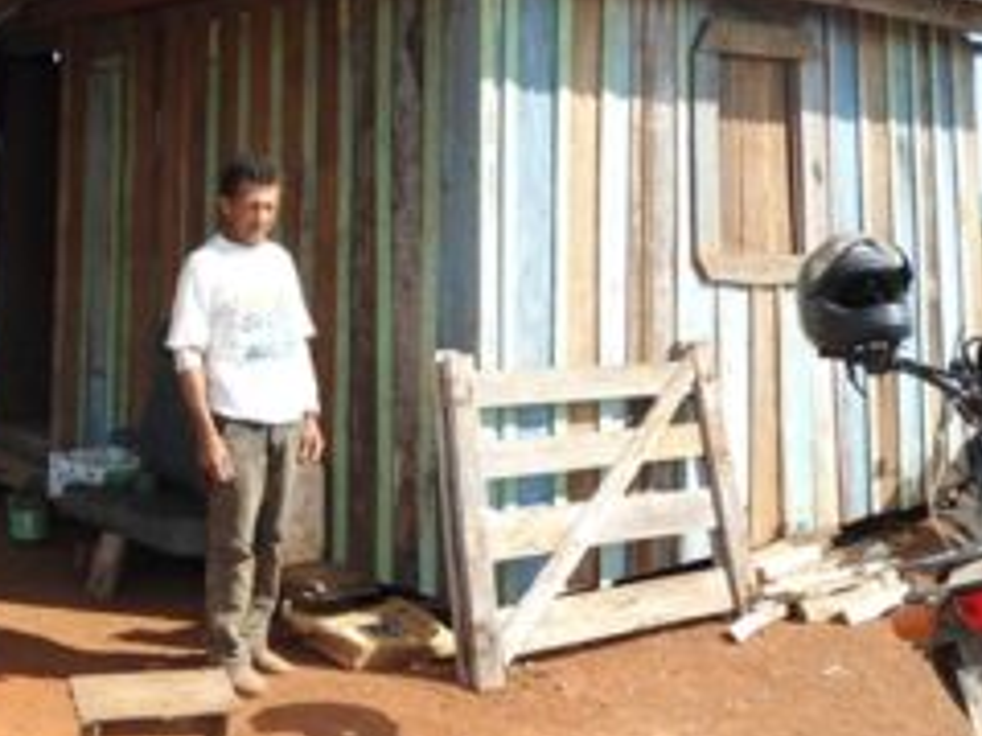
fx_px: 1389
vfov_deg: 29.3
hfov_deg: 37.0
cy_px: 214
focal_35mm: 49
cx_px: 144
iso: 80
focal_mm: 4.7
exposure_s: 1/500
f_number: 2.8
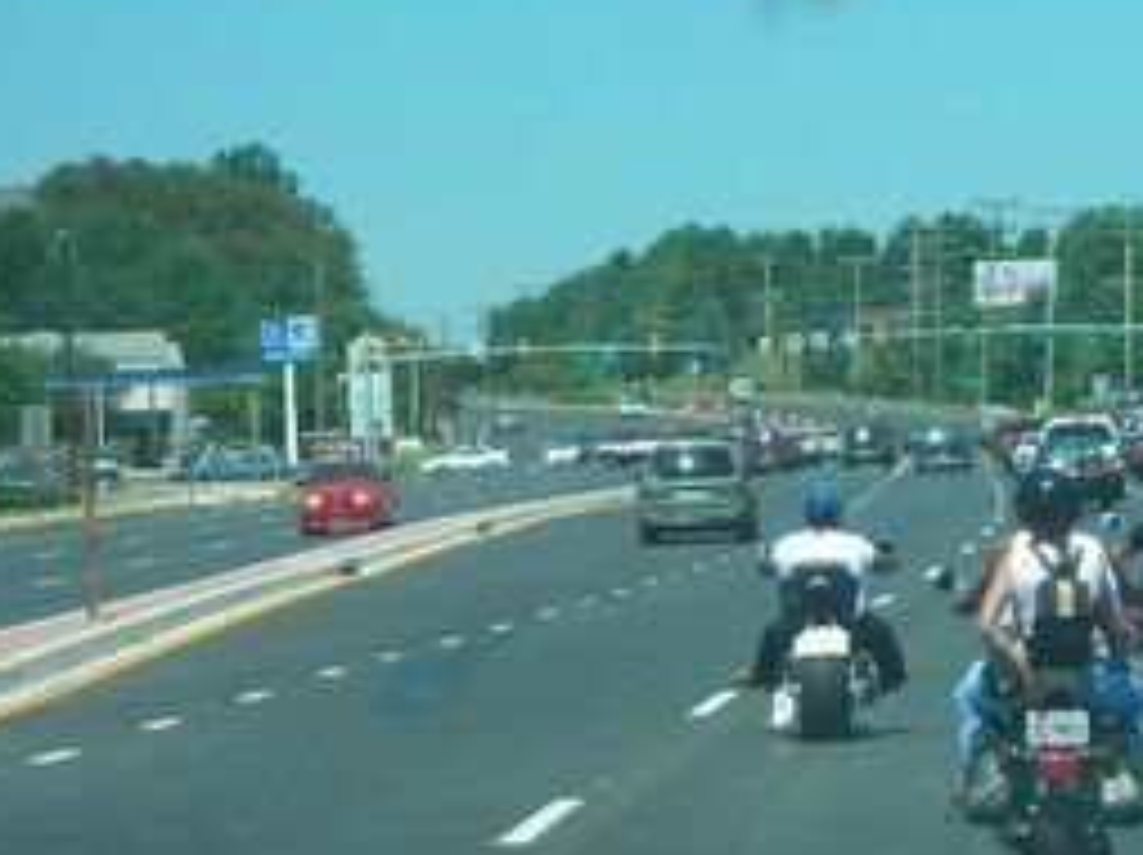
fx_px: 6037
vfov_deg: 8.1
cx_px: 873
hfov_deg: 10.8
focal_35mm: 183
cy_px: 328
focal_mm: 19.2
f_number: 5.3
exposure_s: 1/172
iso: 50
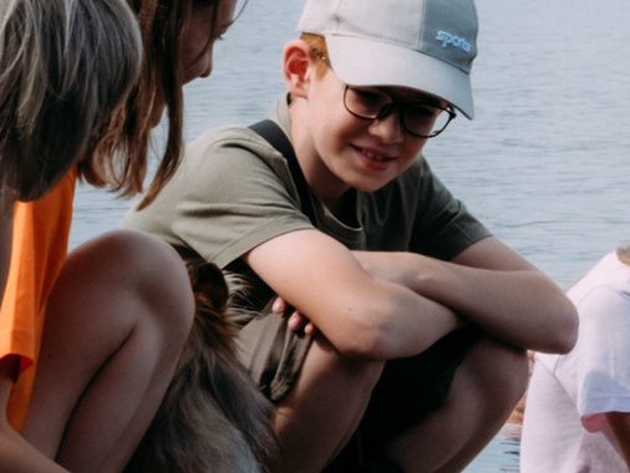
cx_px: 437
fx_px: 13274
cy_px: 316
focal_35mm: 729
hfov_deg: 2.7
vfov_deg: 2.0
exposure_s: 1/125
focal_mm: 99.8
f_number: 13
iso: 160
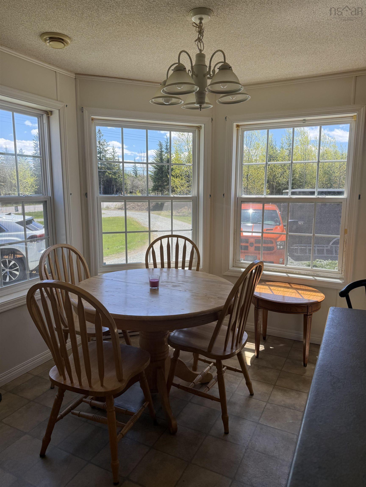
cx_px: 183
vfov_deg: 71.6
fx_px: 338
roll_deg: +0.8
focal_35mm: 24
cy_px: 244
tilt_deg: -6.7
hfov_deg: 56.8
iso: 100
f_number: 1.78
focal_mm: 6.76
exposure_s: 1/849
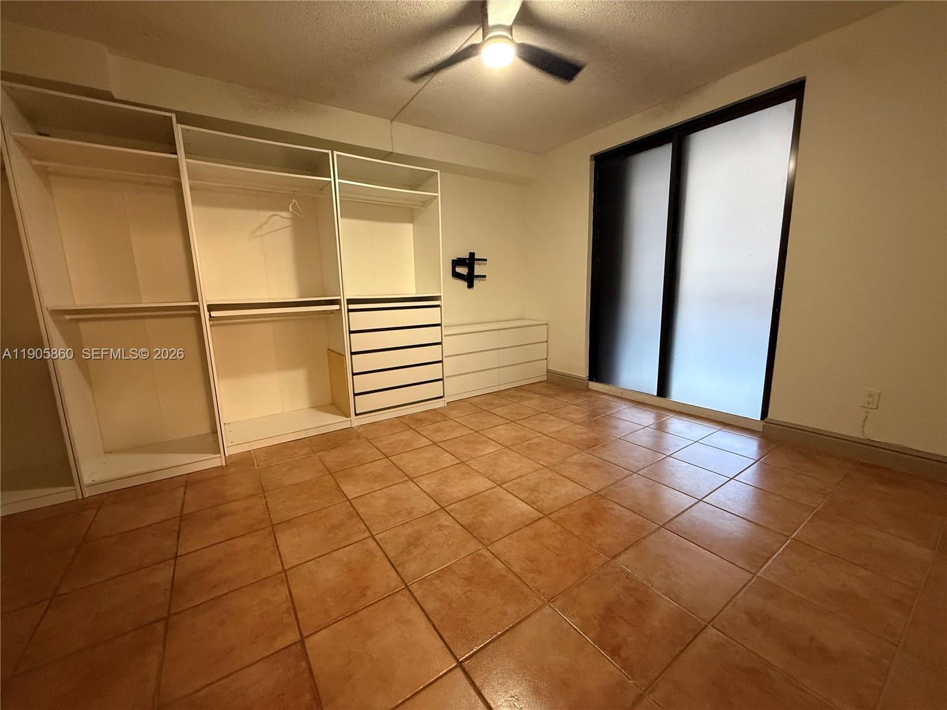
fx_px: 383
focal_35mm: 14
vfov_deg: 85.7
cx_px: 474
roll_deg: +1.1
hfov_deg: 102.1
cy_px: 355
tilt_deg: -9.4
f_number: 2.2
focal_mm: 2.22
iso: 640
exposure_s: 1/59
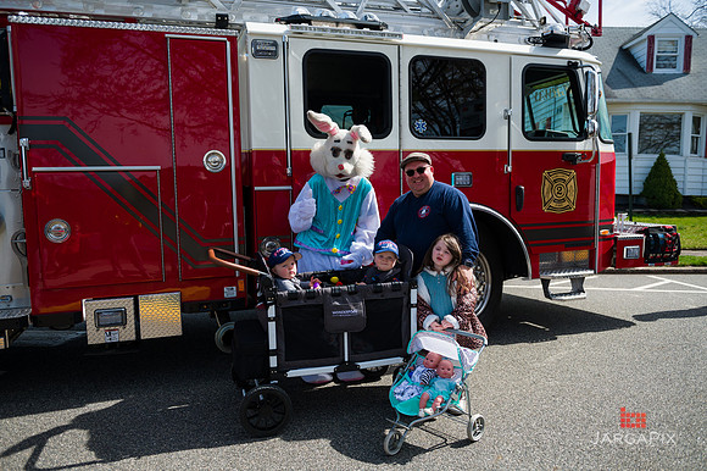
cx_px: 354
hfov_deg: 65.5
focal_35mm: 28
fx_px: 550
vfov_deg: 46.4
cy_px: 236
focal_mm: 28
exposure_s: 1/3200
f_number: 4
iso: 200
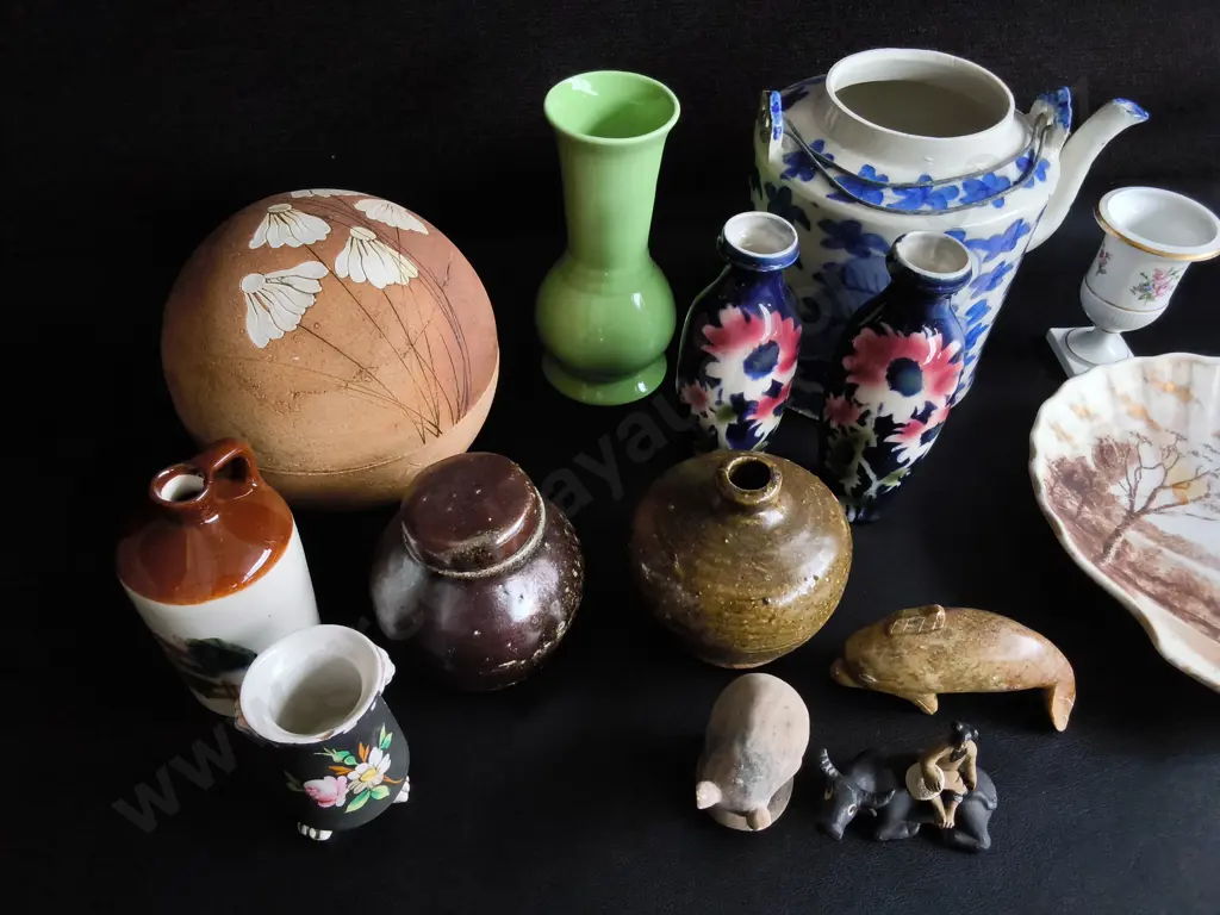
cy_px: 458
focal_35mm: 27
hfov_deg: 65.3
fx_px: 952
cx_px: 610
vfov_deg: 51.4
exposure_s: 1/100
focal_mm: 2.87
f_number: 2
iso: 250
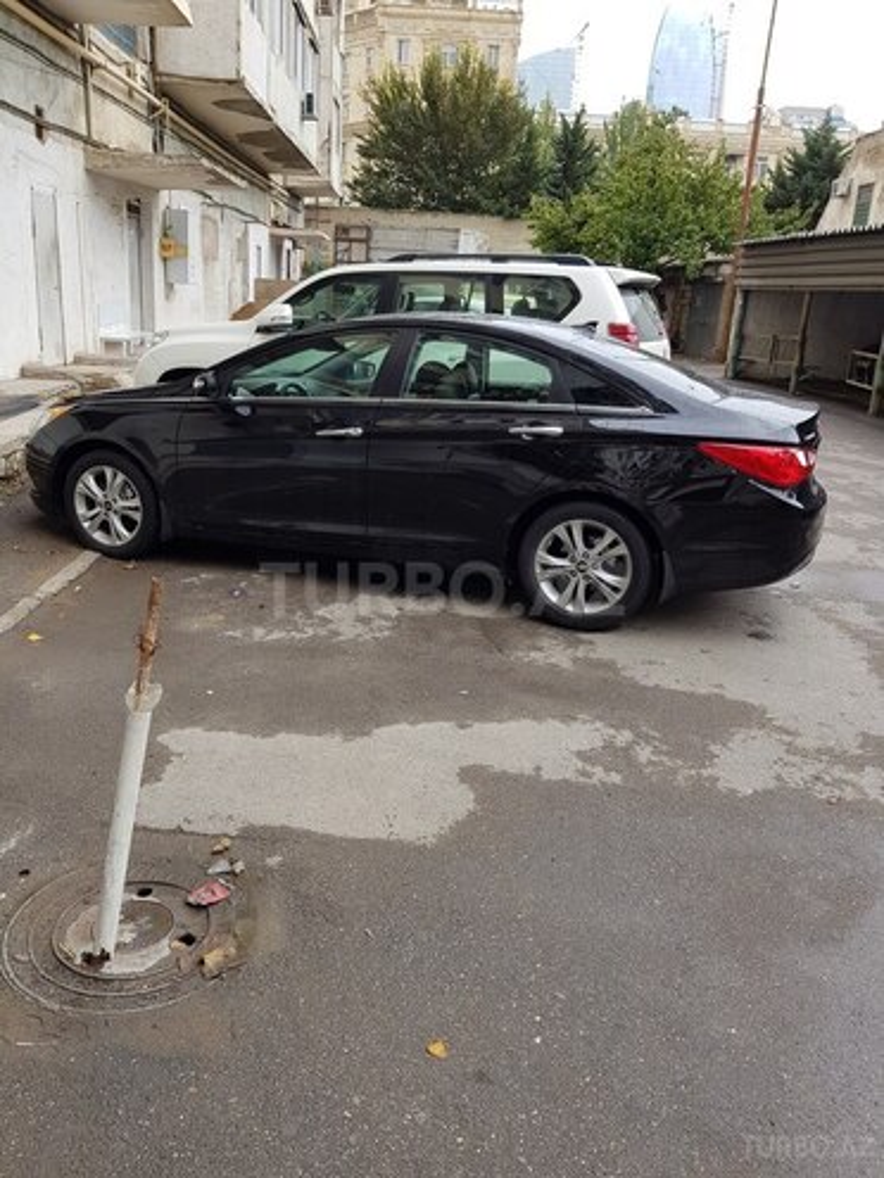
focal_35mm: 26
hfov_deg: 53.1
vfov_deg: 67.3
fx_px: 885
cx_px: 442
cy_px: 589
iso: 40
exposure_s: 1/311
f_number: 1.7
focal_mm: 4.2
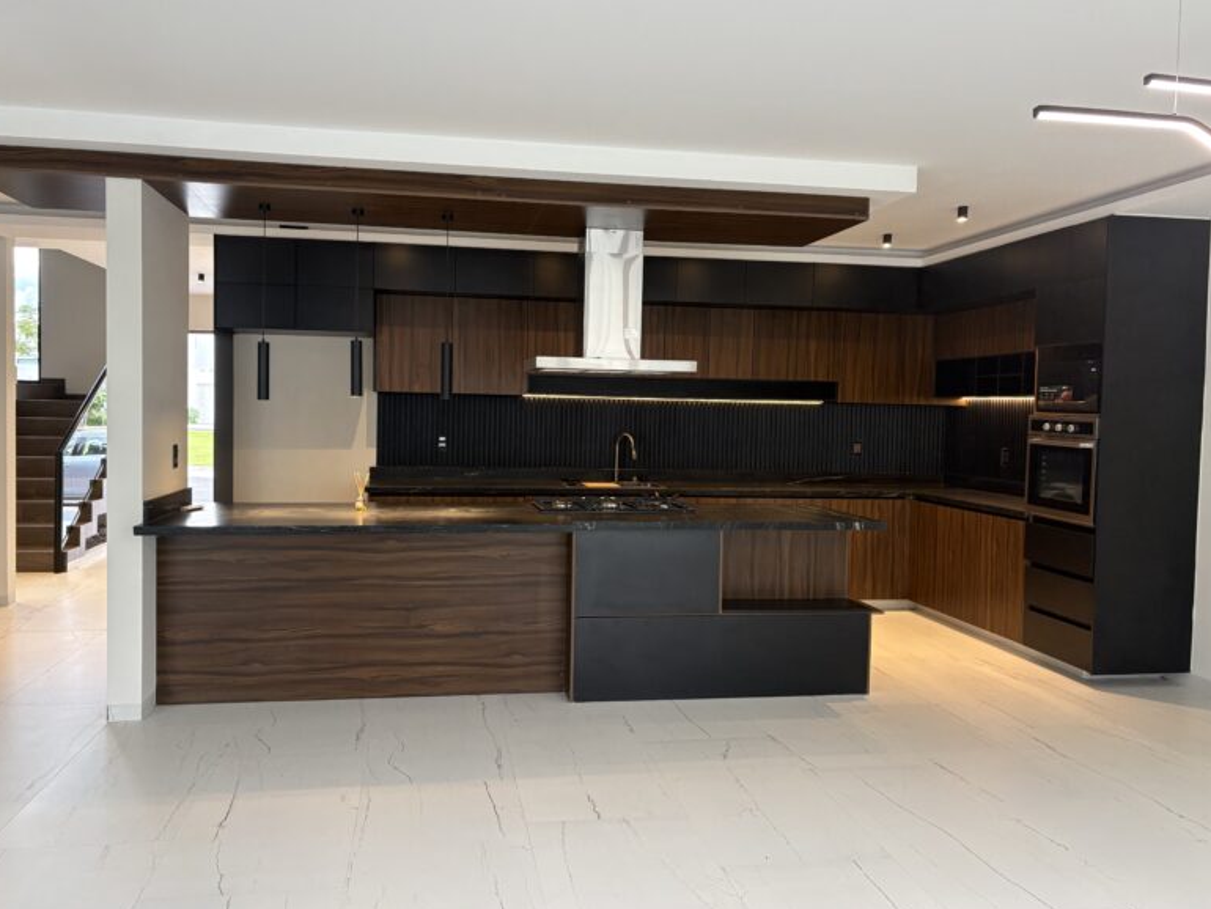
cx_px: 585
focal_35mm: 27
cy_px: 443
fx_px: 945
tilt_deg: -2.3
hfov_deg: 65.3
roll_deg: -1.1
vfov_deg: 51.4
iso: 160
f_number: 1.6
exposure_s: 1/60
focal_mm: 5.96
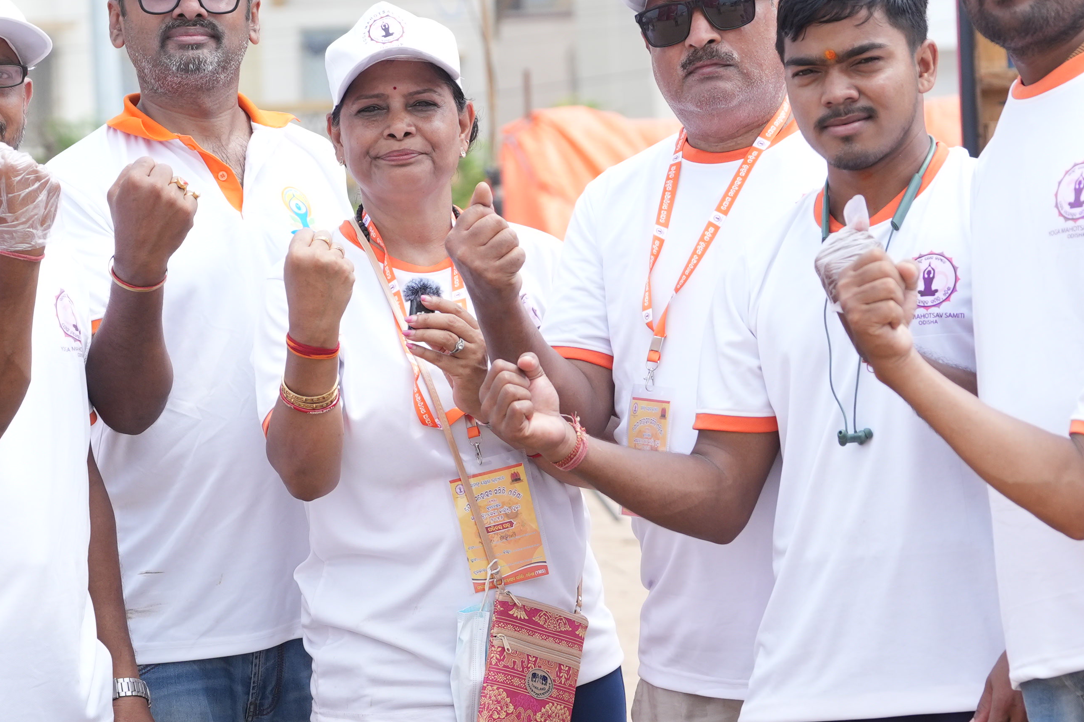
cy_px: 633
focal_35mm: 190
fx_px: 5720
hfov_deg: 10.8
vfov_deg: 7.2
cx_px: 306
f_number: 4
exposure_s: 1/1000
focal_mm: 70
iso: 200
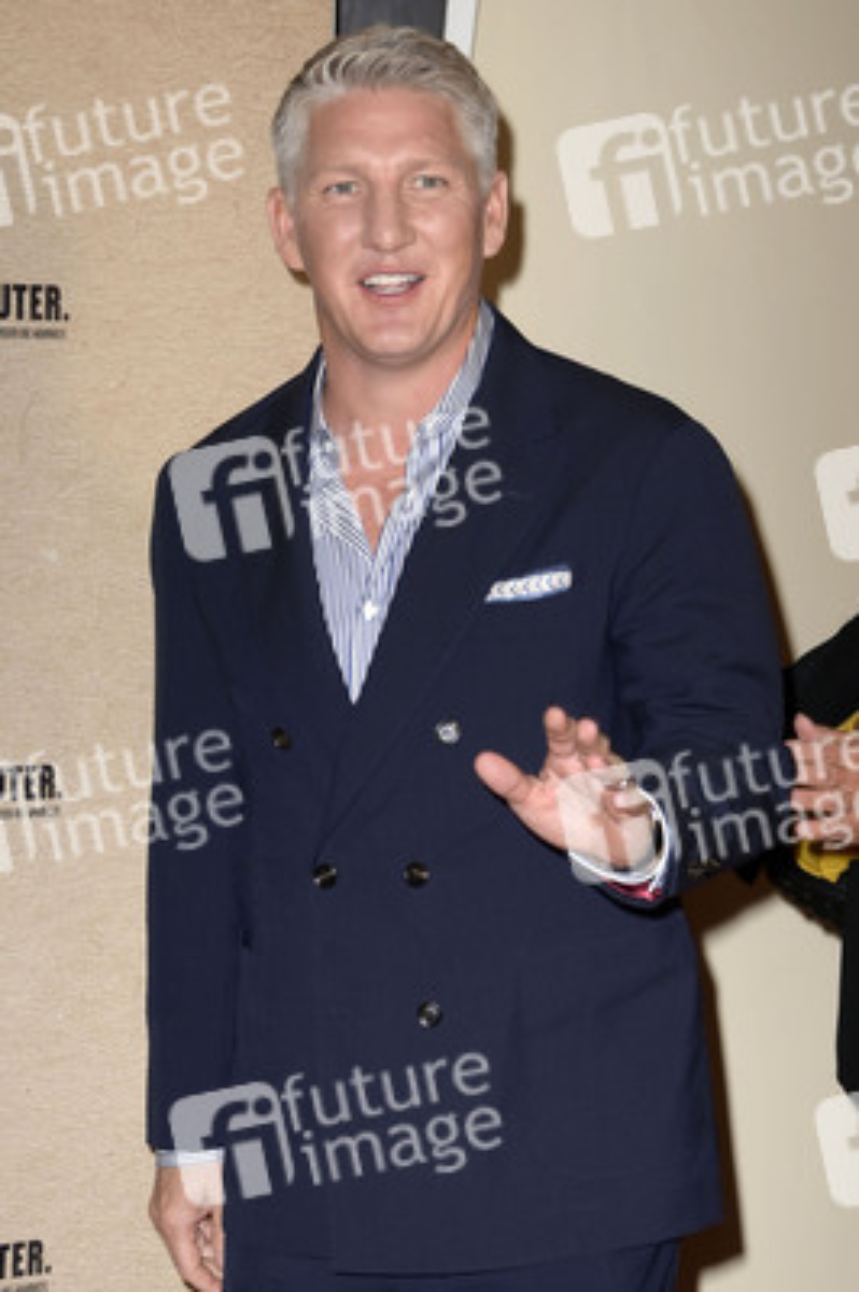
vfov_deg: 22.2
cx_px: 430
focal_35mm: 92
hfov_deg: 14.8
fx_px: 3298
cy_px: 646
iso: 400
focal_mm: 92
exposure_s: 1/250
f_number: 5.6
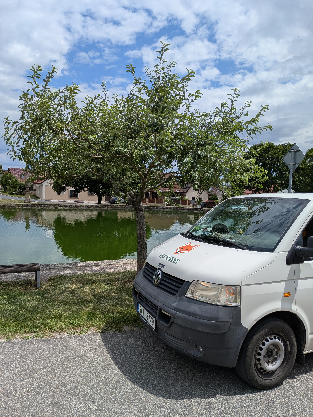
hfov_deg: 56.8
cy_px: 208
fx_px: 289
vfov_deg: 71.6
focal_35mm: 24
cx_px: 156
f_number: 1.7
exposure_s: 1/2809
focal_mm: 4.53
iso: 30
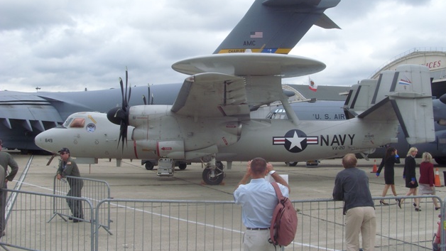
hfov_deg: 50.5
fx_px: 473
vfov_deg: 29.6
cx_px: 226
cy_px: 100
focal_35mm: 40
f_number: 5.5
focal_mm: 6
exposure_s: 1/350
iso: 80
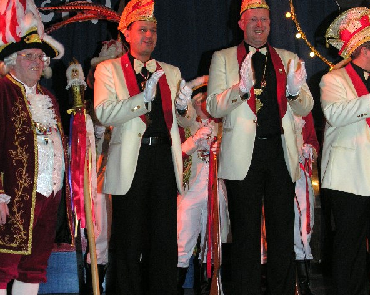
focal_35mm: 66
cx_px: 185
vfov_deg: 23.1
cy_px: 130
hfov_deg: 28.7
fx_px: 722
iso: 200
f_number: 4.4
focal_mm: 12.7
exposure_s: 1/60.1
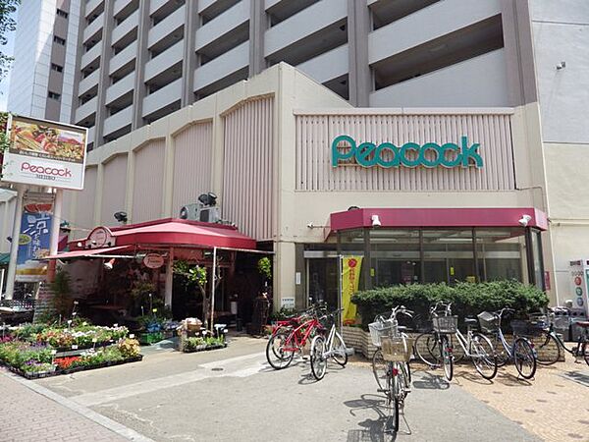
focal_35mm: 22
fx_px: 374
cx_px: 294
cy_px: 221
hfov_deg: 76.4
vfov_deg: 61.1
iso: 100
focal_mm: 4
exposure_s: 1/1000
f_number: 3.1
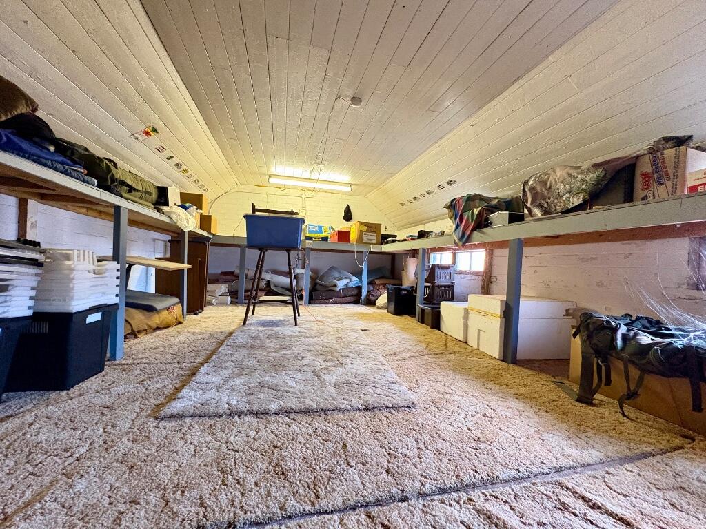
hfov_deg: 102.1
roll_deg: -2.3
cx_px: 353
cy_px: 264
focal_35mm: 14
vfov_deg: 85.7
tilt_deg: +0.6
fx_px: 286
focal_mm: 2.22
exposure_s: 1/50
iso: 640
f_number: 2.2
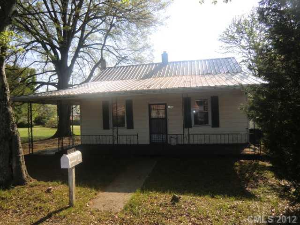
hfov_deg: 71.6
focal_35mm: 24
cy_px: 112
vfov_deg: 56.8
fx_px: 208
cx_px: 150
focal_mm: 4.3
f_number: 3.2
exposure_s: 1/400
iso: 64
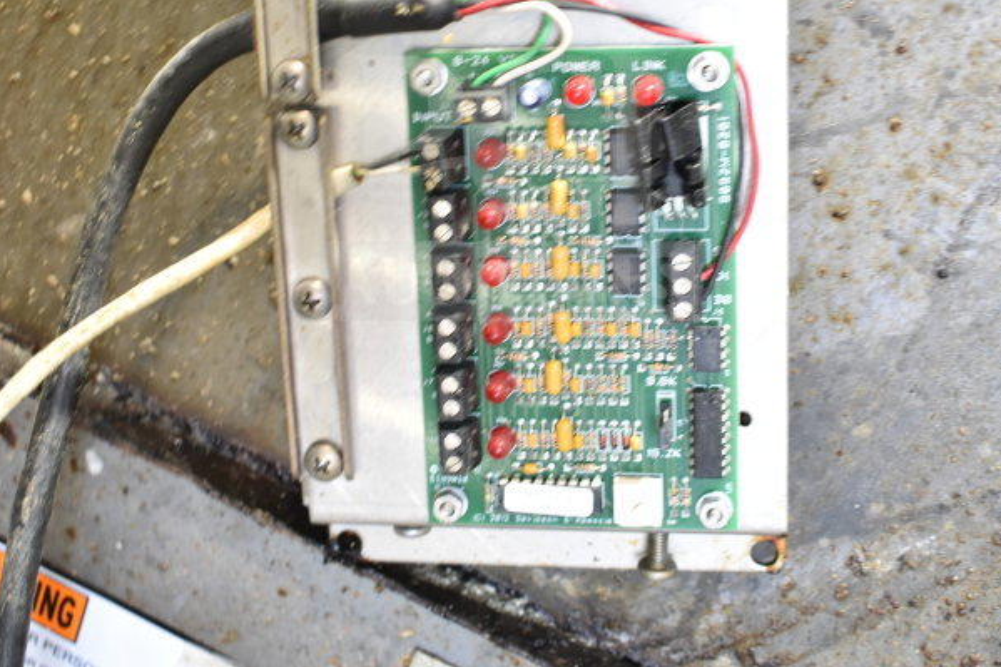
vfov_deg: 24.4
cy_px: 188
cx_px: 506
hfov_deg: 36.3
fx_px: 1529
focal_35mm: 55
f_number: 3.8
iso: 720
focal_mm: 24
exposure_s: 1/40
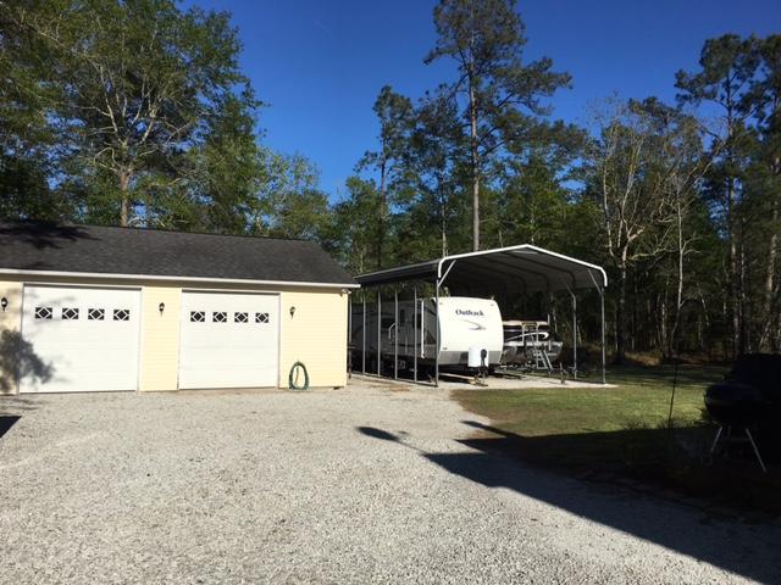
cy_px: 292
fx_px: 654
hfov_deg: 61.7
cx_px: 390
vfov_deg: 48.2
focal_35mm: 29
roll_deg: -0.7
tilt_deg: +4.9
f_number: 2.2
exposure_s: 1/3663
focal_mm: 4.15
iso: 25
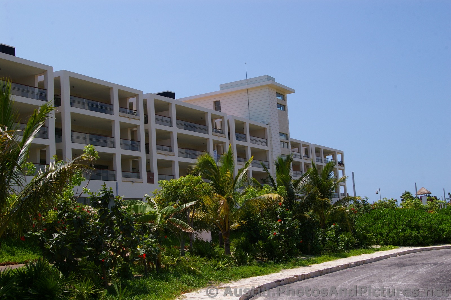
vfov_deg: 27.2
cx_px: 226
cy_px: 150
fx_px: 620
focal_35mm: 50
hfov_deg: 40.0
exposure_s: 1/250
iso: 200
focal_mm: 33
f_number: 13
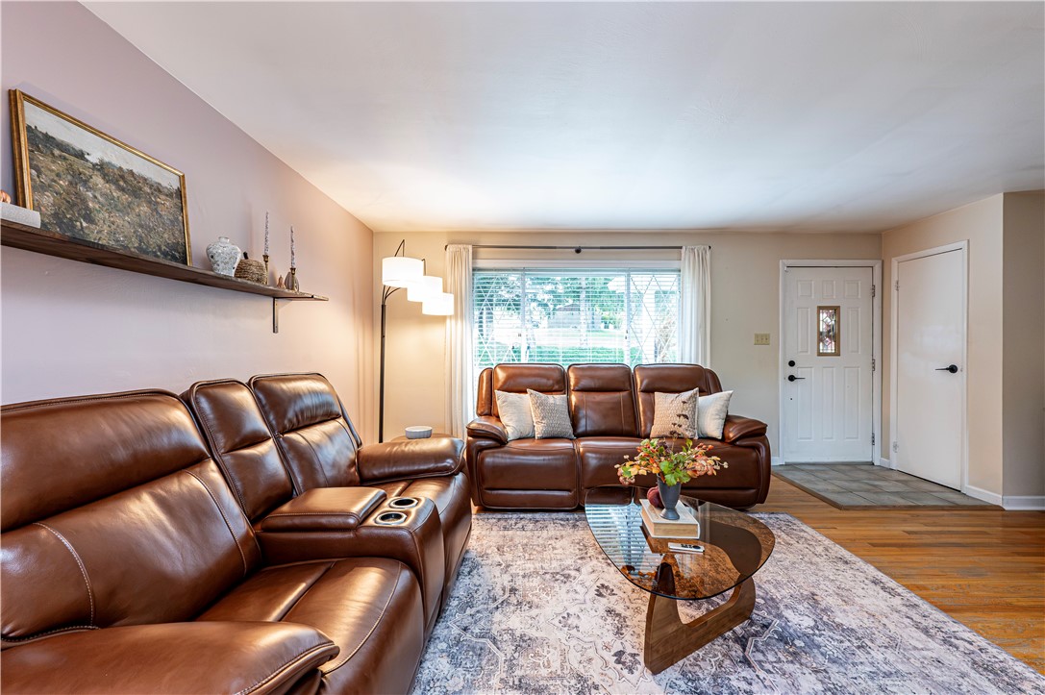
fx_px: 406
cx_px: 522
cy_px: 348
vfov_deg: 81.1
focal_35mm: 14
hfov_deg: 104.3
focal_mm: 14
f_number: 8
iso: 2000
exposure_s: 1/50
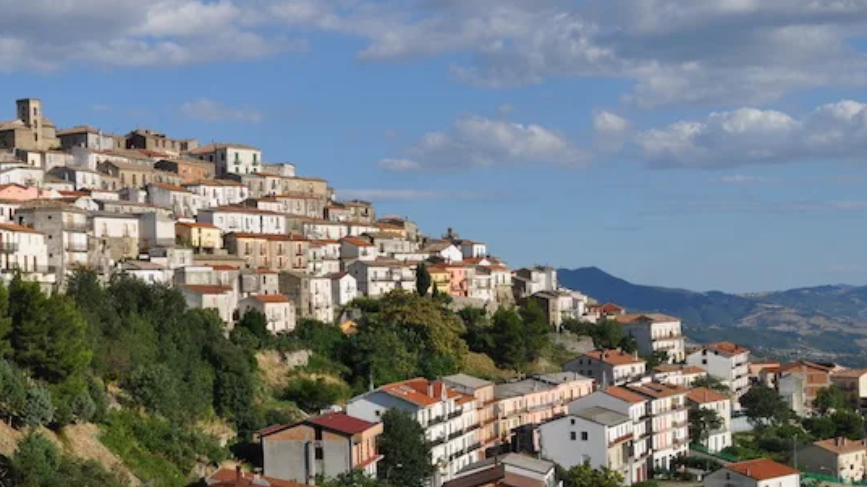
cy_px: 306
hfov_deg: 32.7
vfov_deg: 18.8
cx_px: 293
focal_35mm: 64
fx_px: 1465
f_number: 18
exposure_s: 1/125
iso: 200
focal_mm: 29
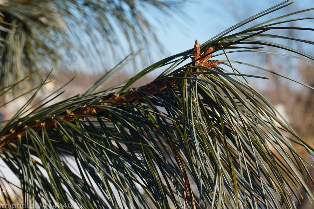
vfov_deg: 14.1
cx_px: 152
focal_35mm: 97
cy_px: 90
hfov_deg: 21.0
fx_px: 846
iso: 100
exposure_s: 1/125
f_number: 10
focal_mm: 50
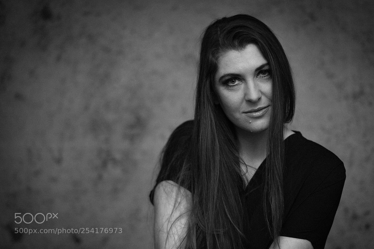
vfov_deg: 24.6
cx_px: 187
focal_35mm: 55
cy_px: 124
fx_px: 571
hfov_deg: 36.3
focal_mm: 55
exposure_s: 1/160
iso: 1000
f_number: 2
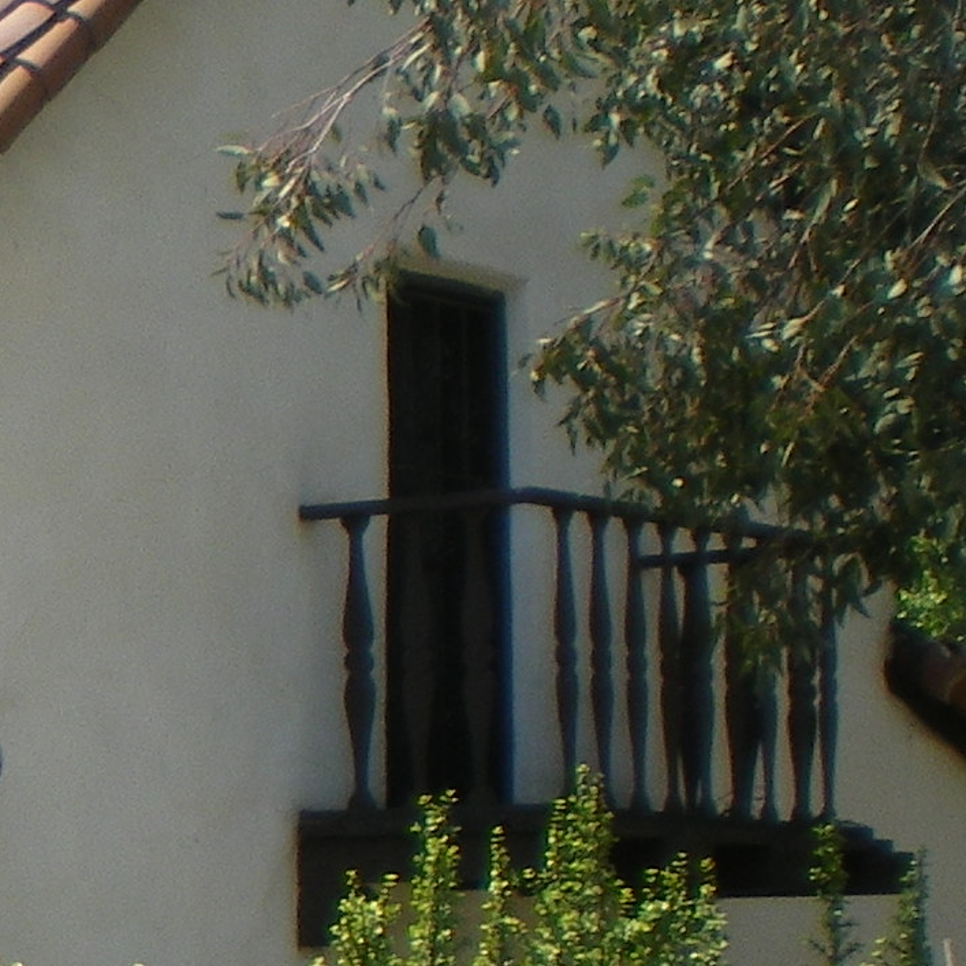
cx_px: -1260
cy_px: 1006
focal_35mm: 147
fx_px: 4641
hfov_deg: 10.4
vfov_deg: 11.7
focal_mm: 6.3
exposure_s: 1/250
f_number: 4.6
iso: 50
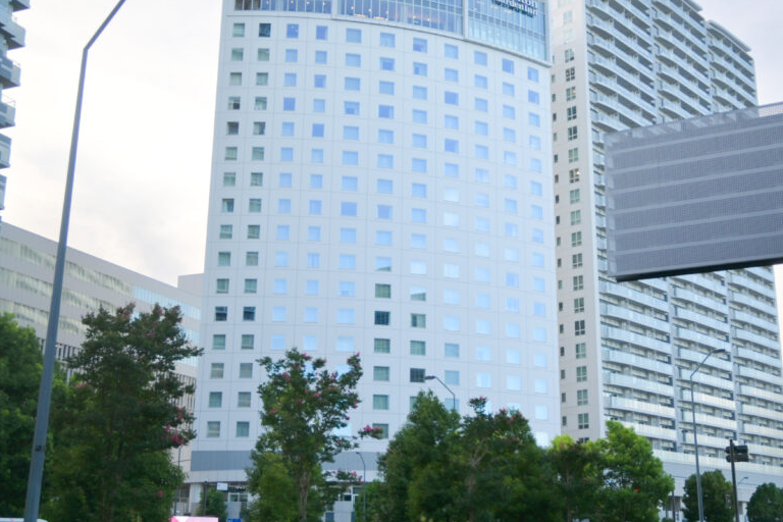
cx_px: 478
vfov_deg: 29.9
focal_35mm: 45
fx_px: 979
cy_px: 263
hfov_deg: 43.3
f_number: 4
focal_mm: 22.5
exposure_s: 1/200
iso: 100
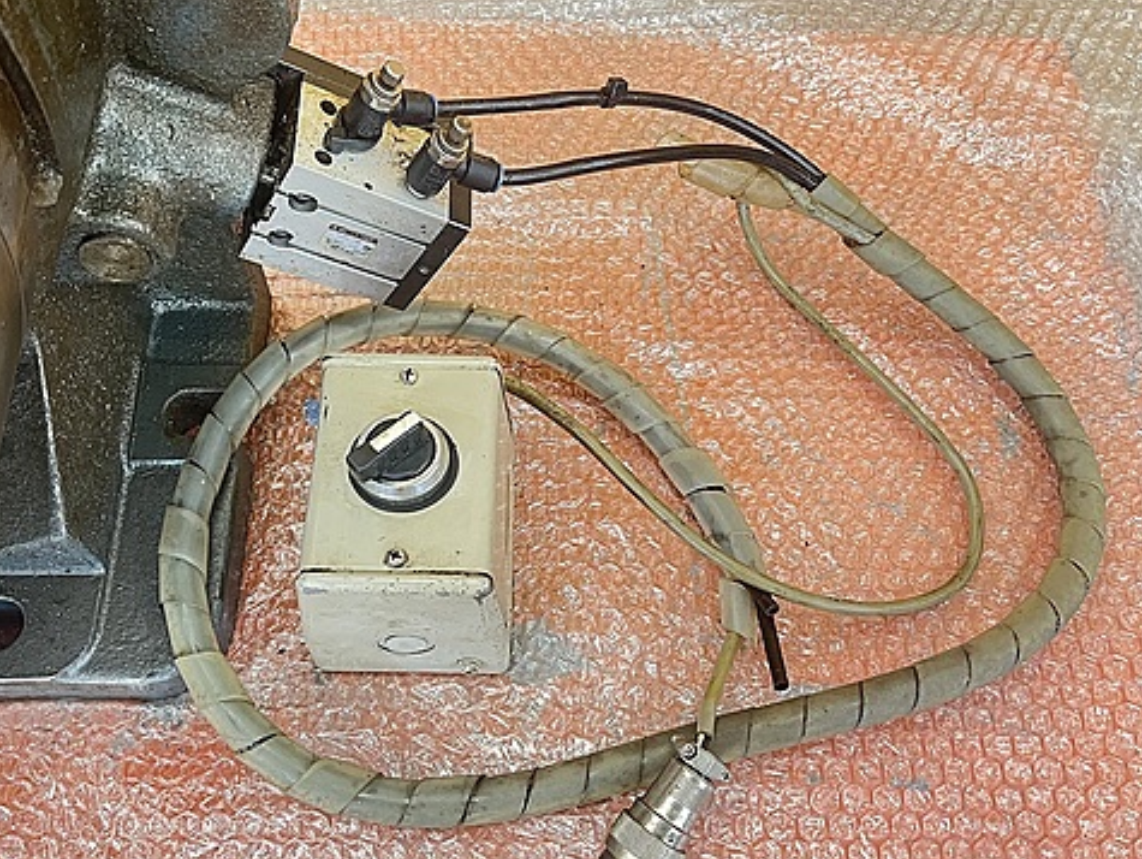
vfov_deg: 40.7
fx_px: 1156
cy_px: 474
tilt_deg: -64.4
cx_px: 512
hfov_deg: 52.5
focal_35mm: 35
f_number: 1.5
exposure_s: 1/60
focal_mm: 5.7
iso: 320
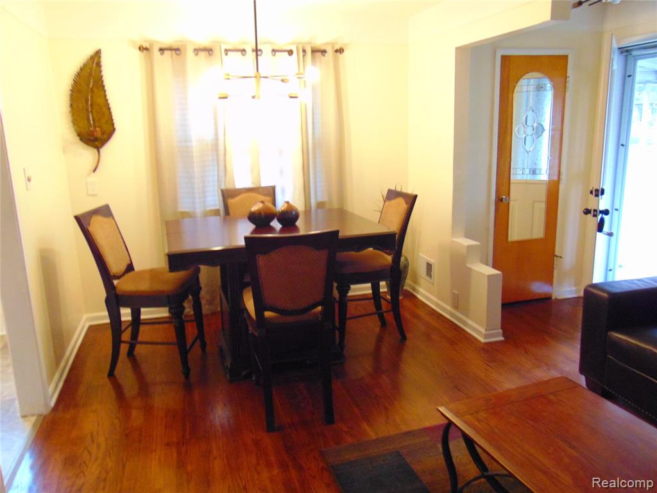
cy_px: 246
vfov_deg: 51.4
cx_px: 328
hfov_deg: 65.3
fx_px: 512
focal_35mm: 27
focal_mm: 4.9
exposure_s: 1/25
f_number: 3
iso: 400
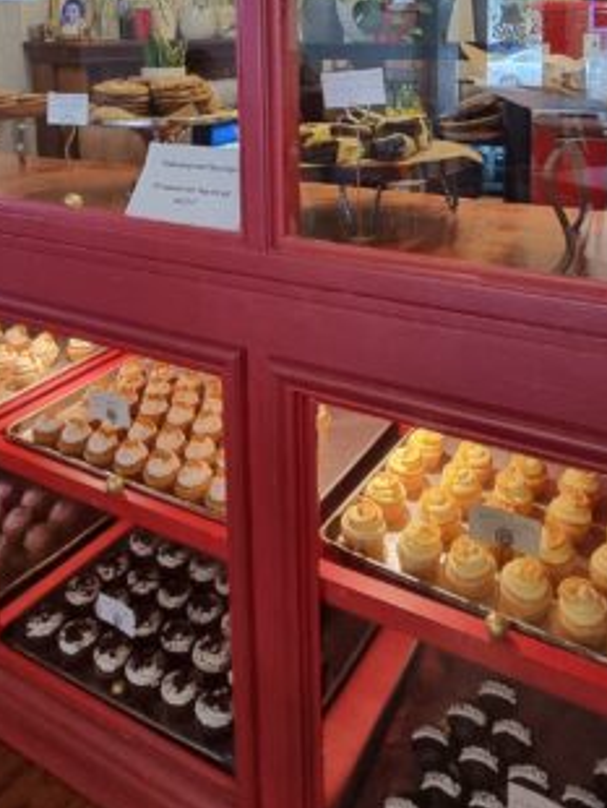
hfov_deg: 48.0
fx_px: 677
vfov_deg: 56.1
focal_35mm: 29
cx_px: 366
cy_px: 136
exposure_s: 1/30
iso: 400
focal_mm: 2.2
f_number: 2.2
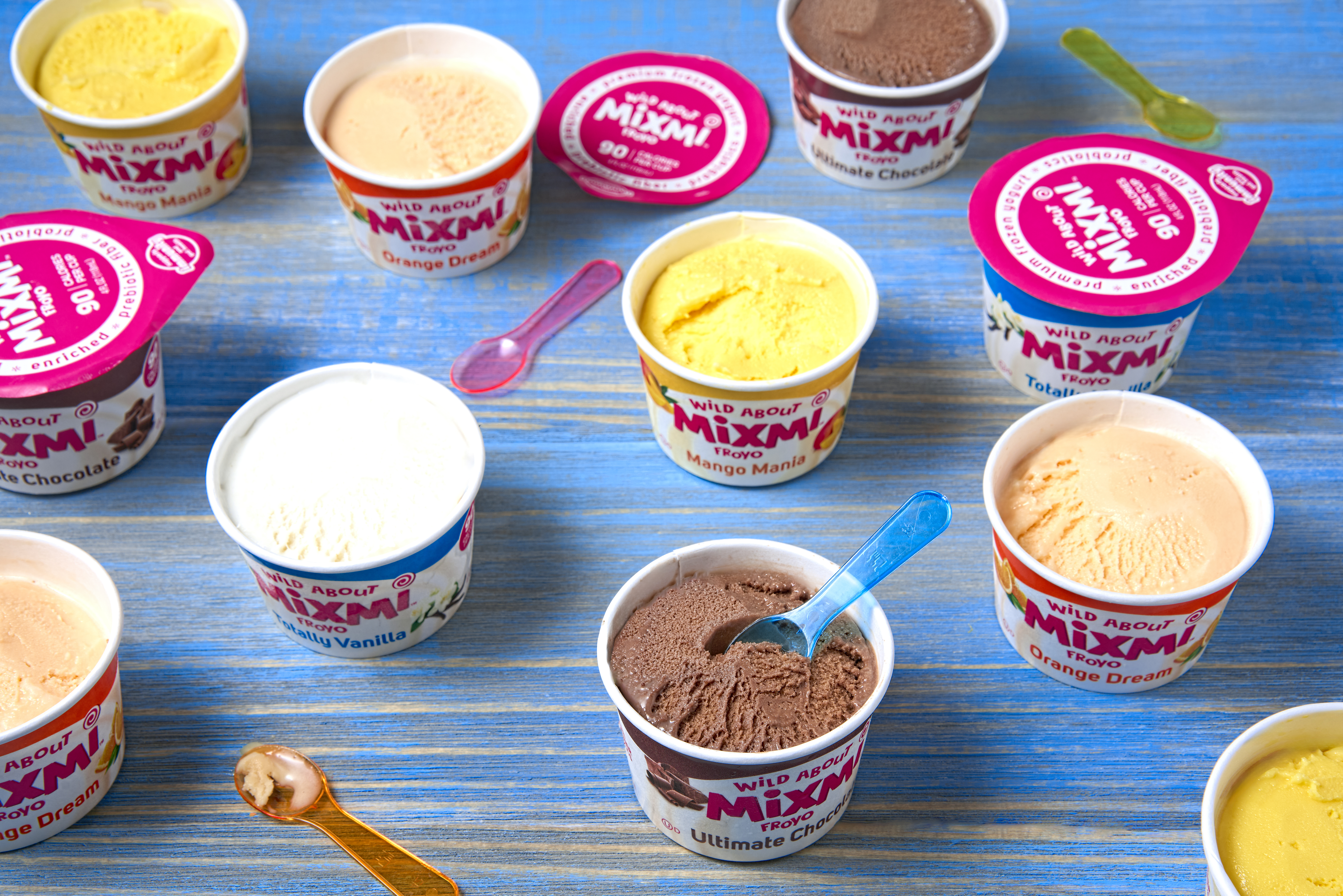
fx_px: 2052
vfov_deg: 24.6
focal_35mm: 55
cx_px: 672
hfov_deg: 36.2
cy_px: 448
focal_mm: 55
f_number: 11
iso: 160
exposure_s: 1/80
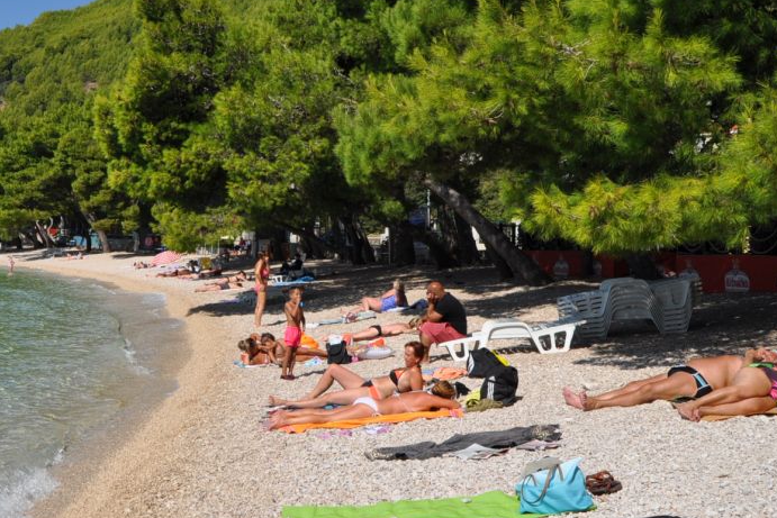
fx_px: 1079
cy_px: 253
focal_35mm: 50
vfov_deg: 27.0
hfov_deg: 38.9
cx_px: 233
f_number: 11
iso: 200
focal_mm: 18
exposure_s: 1/500
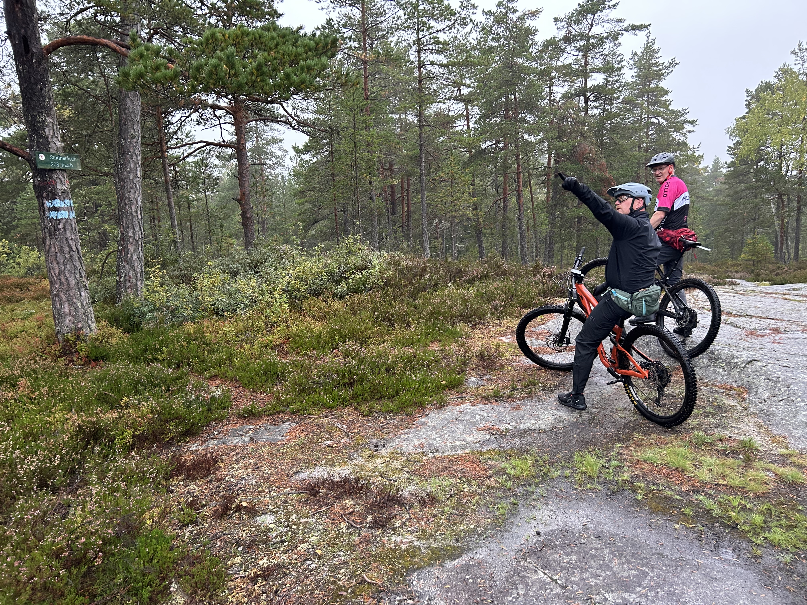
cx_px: 404
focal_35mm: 26
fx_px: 606
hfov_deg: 67.3
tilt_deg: -8.4
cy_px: 302
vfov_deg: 53.1
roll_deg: +2.8
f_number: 1.5
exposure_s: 1/60
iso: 320
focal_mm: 5.7
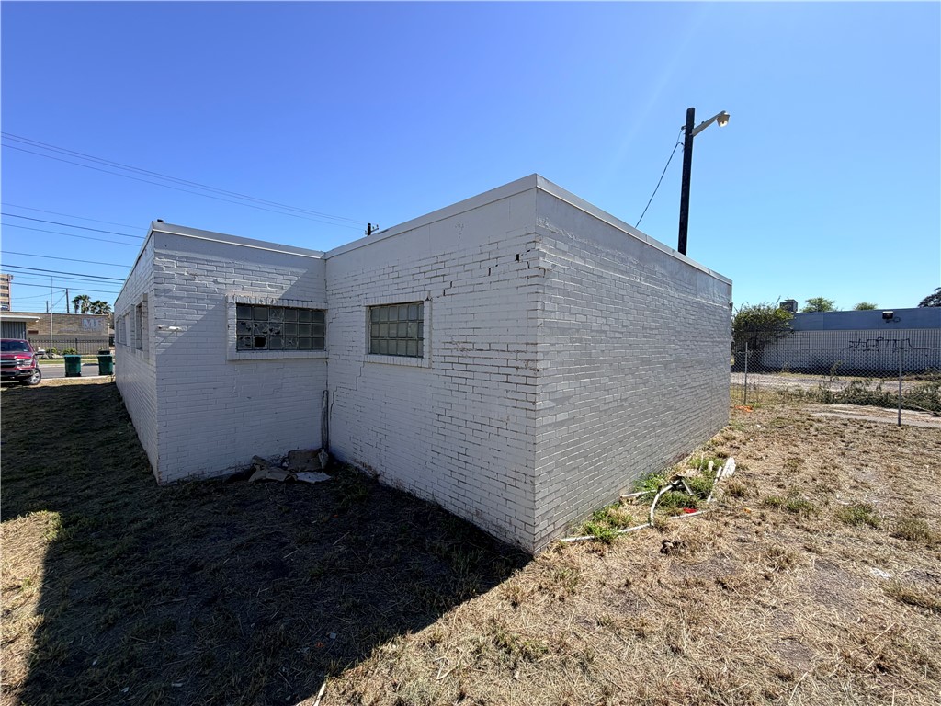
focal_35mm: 14
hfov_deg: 102.1
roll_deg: -0.5
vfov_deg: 85.7
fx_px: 381
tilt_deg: -1.9
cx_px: 470
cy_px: 353
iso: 20
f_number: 2.2
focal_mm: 2.22
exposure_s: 1/770
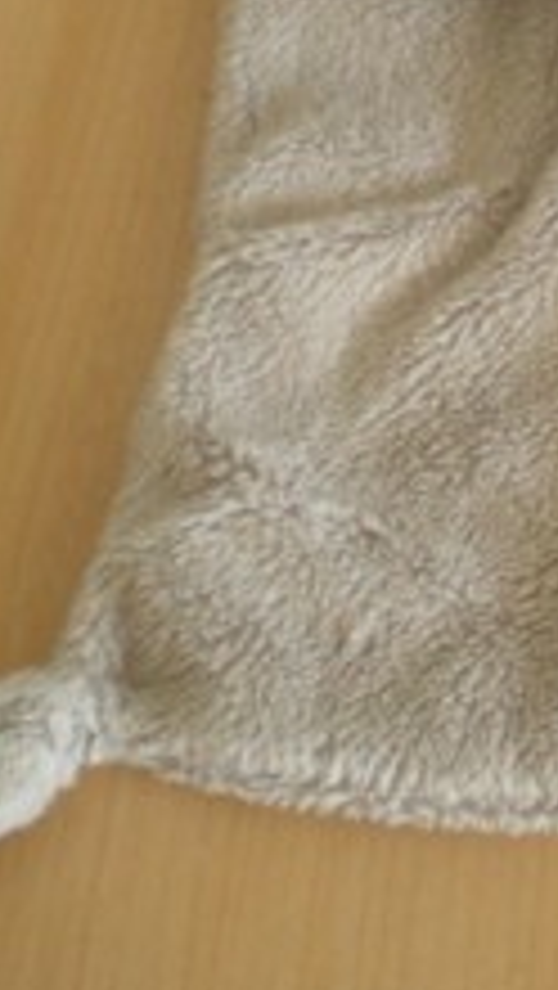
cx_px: 729
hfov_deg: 12.0
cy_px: 248
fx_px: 2574
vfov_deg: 21.6
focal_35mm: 98
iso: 200
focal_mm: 6.3
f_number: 3.1
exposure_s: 1/19.1
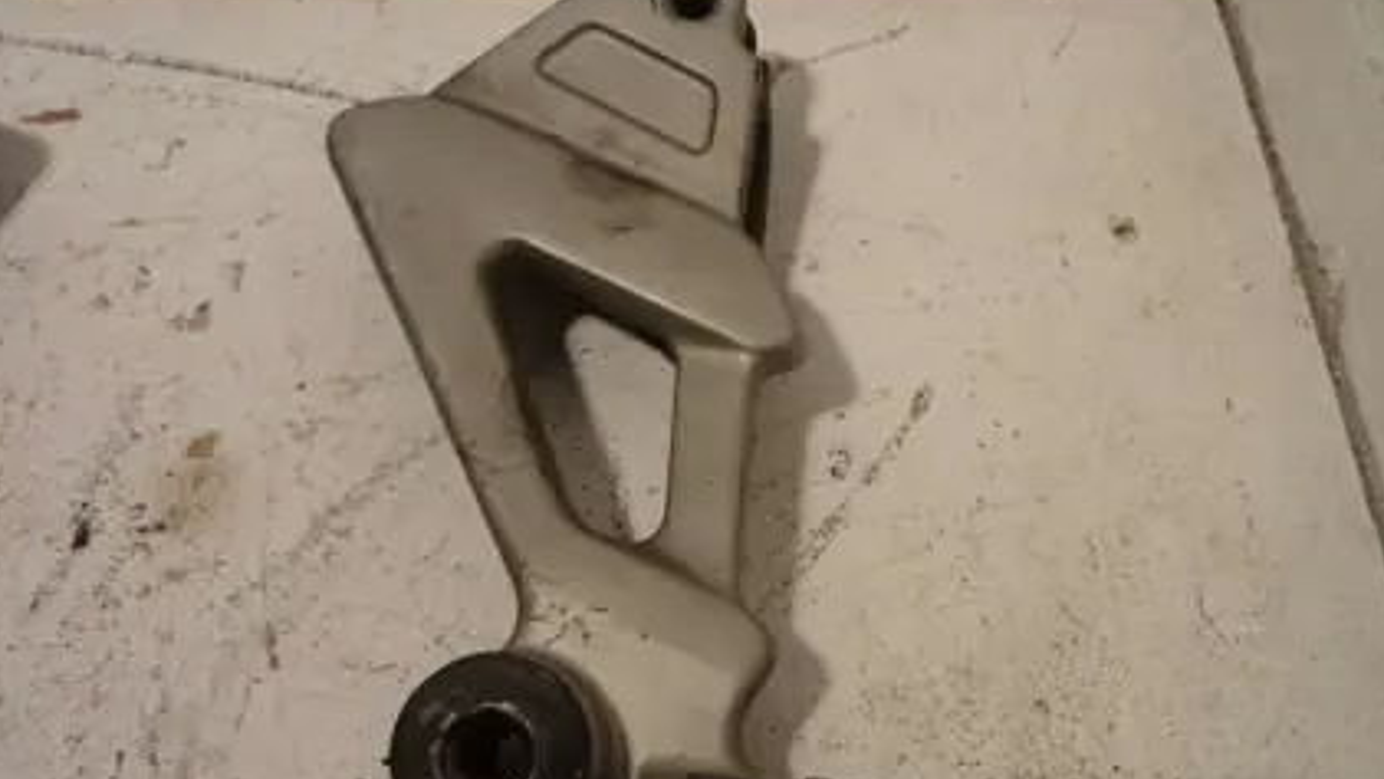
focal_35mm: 41
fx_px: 1505
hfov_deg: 49.3
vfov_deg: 29.0
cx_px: 766
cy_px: 463
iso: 80
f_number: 2.8
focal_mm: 5.5
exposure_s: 1/40
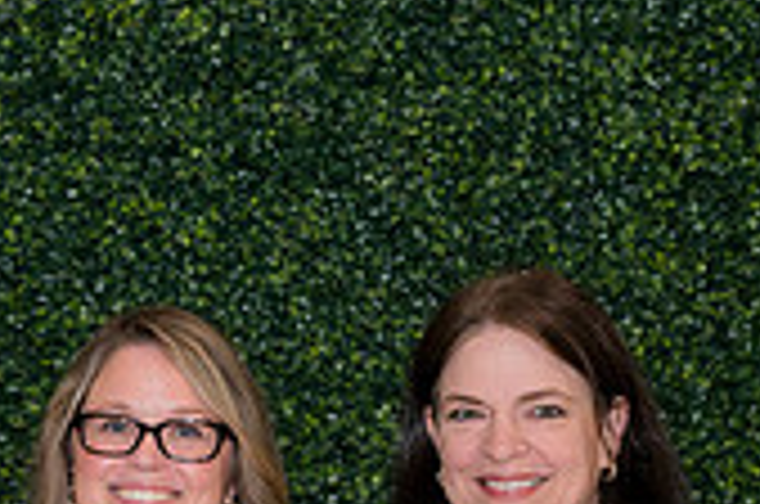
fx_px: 3119
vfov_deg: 9.1
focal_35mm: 148
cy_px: 574
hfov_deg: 13.6
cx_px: -67
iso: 400
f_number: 5
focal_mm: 43
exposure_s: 1/160
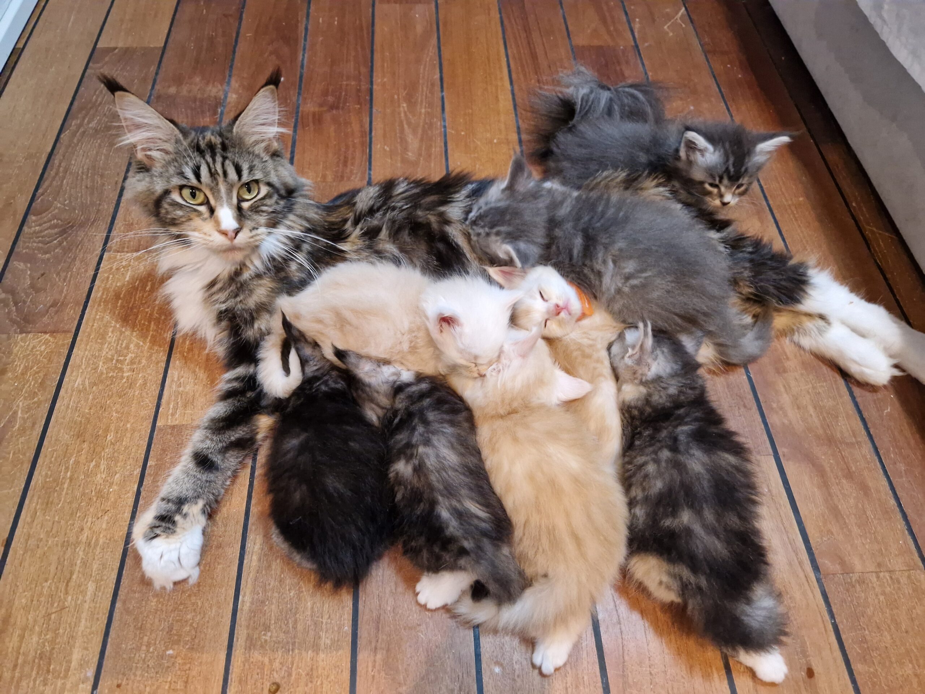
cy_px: 347
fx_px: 615
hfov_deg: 73.9
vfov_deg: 58.9
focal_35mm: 23
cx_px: 462
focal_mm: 5.4
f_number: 1.8
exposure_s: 1/100
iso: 640
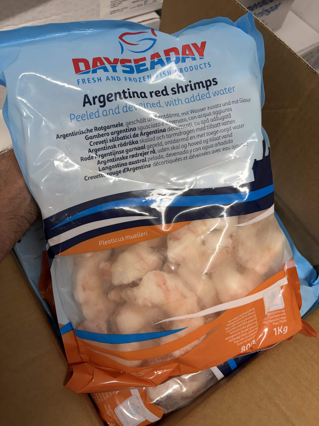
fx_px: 319
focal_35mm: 26
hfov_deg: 53.1
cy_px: 213
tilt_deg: -63.9
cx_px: 160
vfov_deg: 67.3
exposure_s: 1/100
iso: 100
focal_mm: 5.96
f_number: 1.6
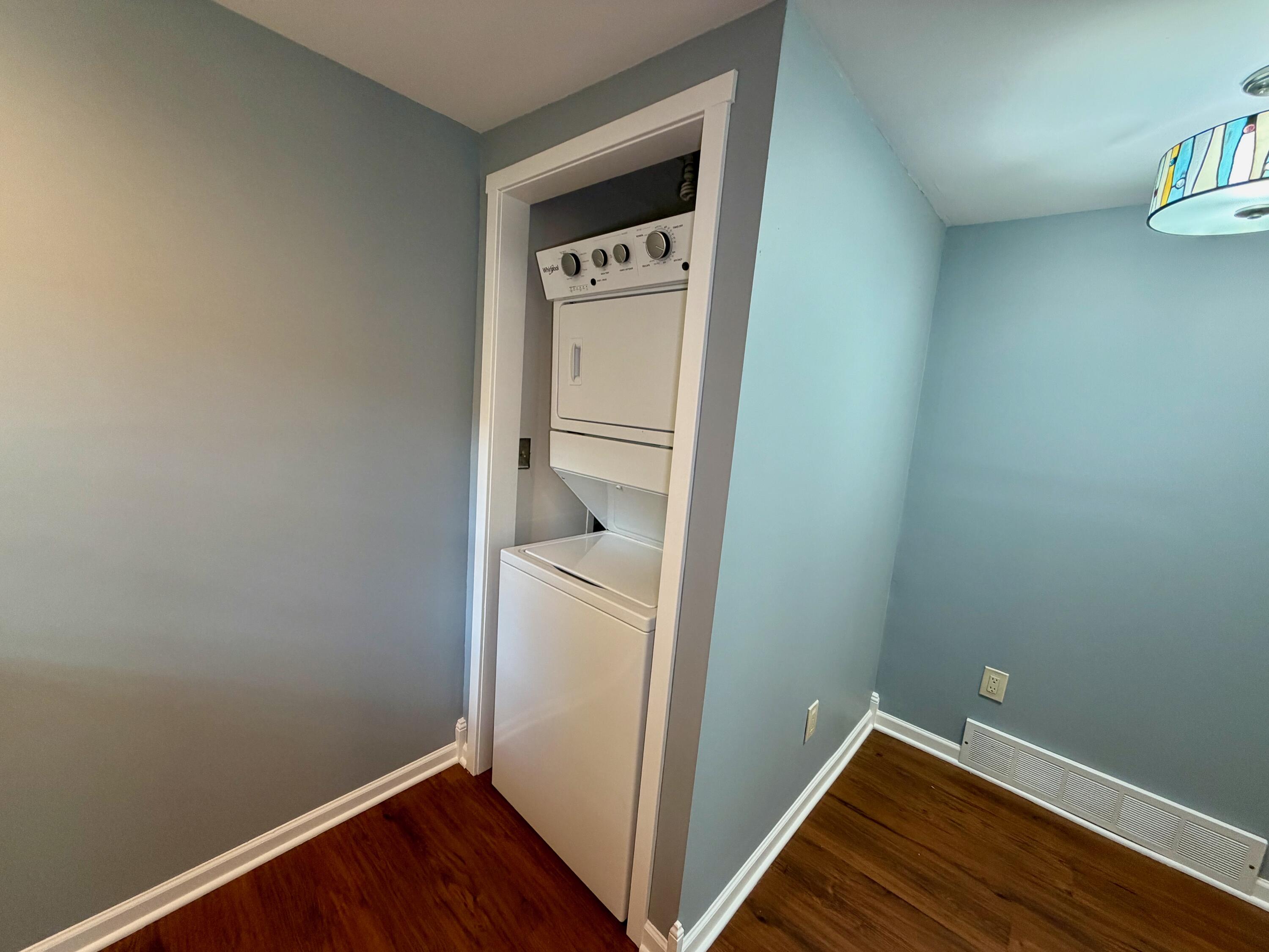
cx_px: 634
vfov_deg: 85.7
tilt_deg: -9.8
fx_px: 513
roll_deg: -3.2
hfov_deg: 102.1
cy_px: 476
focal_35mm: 14
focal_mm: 2.22
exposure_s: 1/60
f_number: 2.2
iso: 250
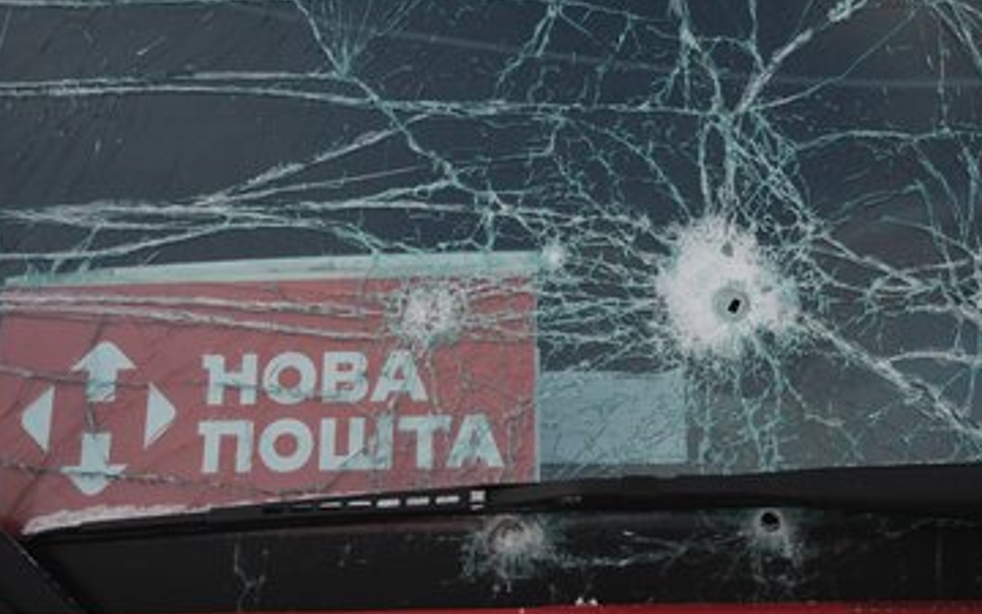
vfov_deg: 29.9
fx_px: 1151
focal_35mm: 43
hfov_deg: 46.2
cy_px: 307
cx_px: 518
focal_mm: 38
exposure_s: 1/1250
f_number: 5
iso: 200
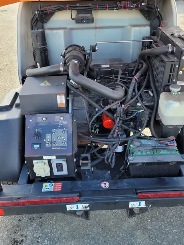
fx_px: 220
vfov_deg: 58.2
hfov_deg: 45.4
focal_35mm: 31
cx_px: 94
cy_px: 107
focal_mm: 5.4
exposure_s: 1/162
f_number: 1.8
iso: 40
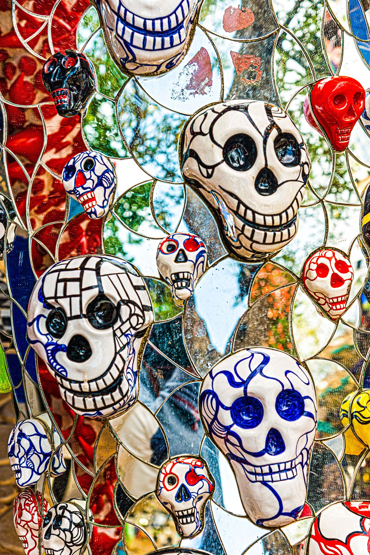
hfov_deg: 20.9
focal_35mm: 65
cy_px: 278
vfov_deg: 30.9
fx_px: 1001
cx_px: 185
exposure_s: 1/320
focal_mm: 65
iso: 320
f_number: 7.1
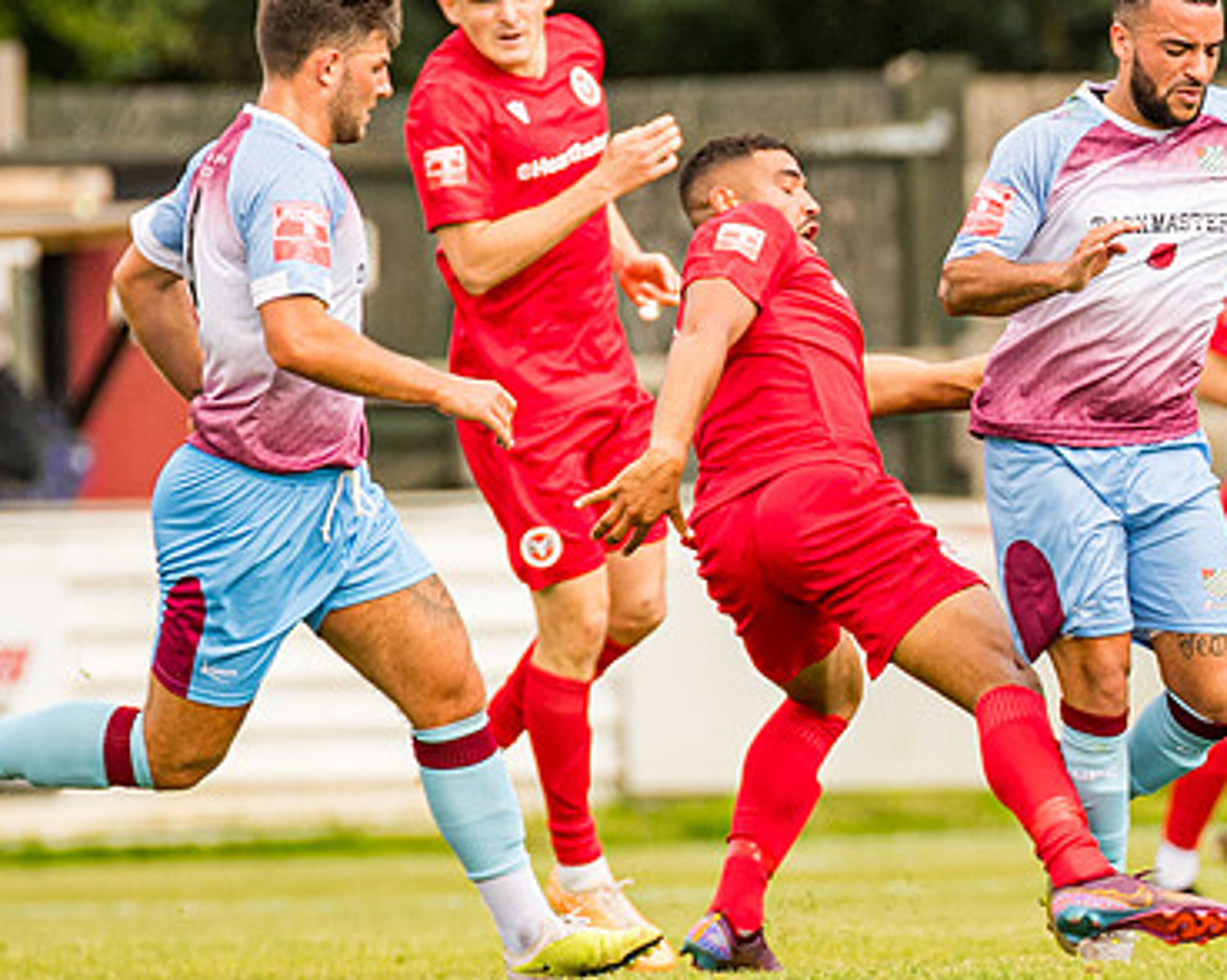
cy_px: 564
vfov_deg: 1.6
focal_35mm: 956
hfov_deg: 2.0
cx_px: 1291
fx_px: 34698
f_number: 4
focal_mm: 300
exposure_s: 1/2500
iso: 640
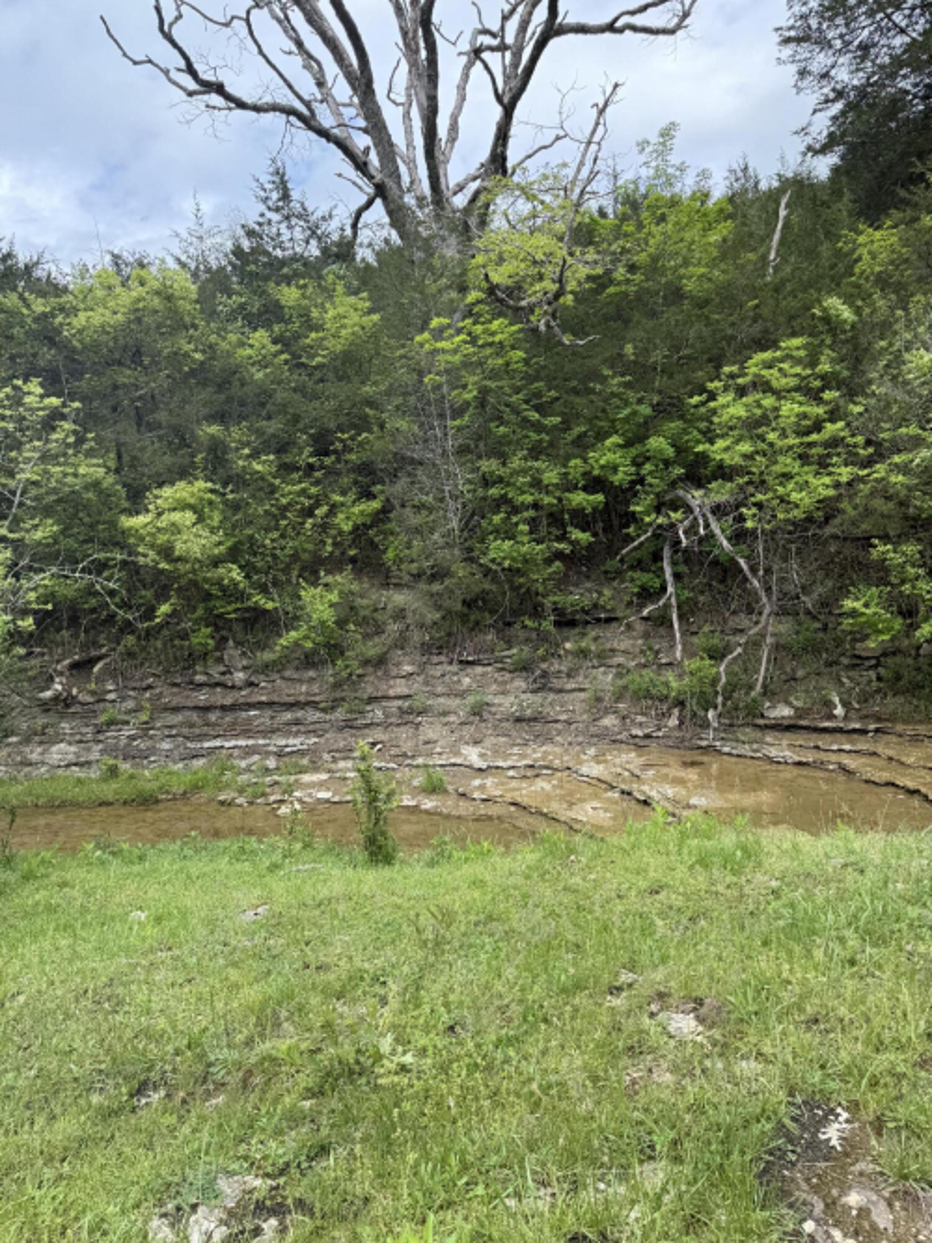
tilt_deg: -0.2
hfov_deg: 56.8
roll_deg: +0.0
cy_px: 622
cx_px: 466
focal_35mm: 24
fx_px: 862
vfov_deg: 71.6
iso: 80
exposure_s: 1/1174
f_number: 1.78
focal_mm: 6.76
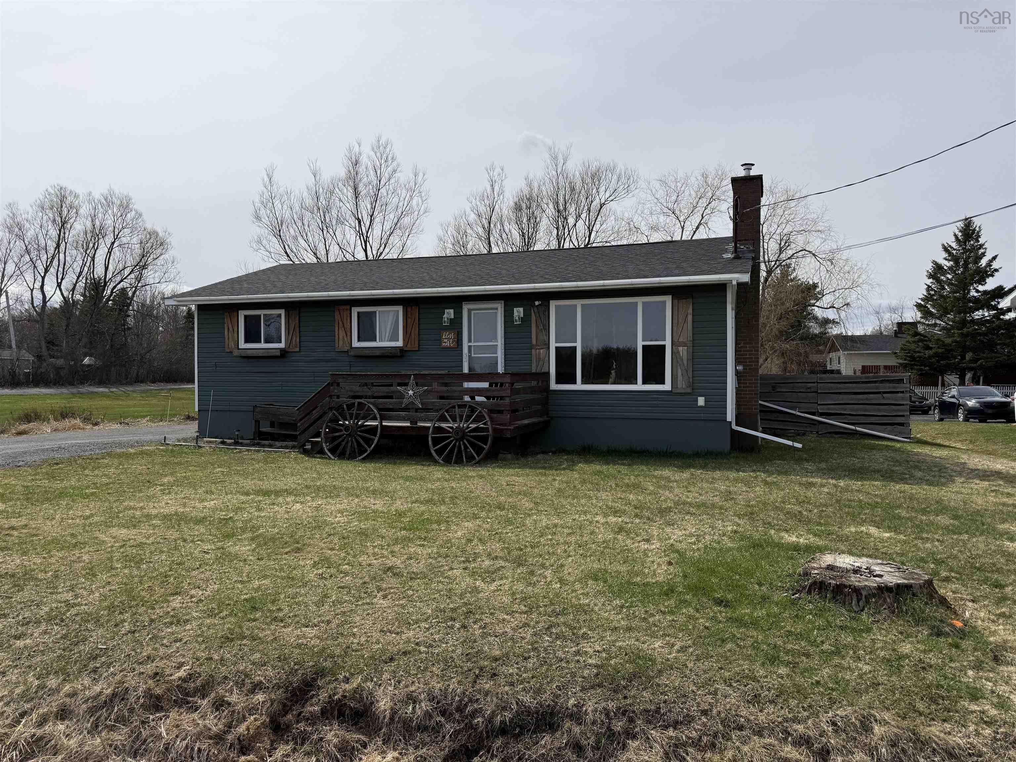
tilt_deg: +0.5
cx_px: 508
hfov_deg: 71.6
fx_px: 704
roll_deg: -0.1
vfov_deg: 56.8
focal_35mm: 24
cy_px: 381
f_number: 1.78
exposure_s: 1/9091
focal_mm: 6.76
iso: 80
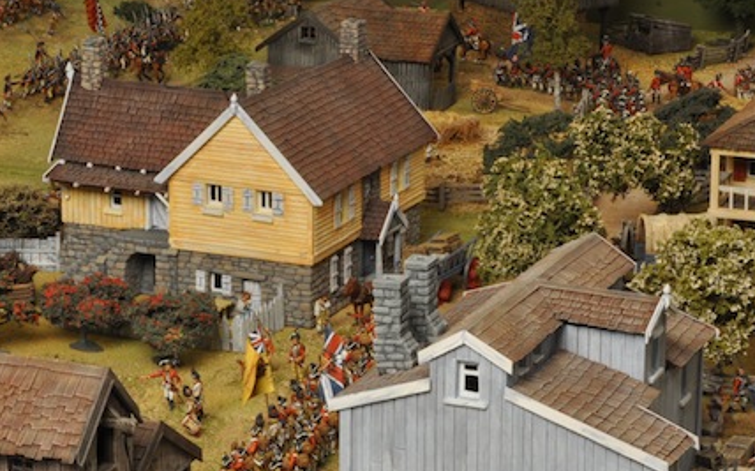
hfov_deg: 16.7
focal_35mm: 125
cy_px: 216
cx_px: 406
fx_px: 2571
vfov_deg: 10.5
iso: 400
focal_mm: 50
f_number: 32
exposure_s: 1.3
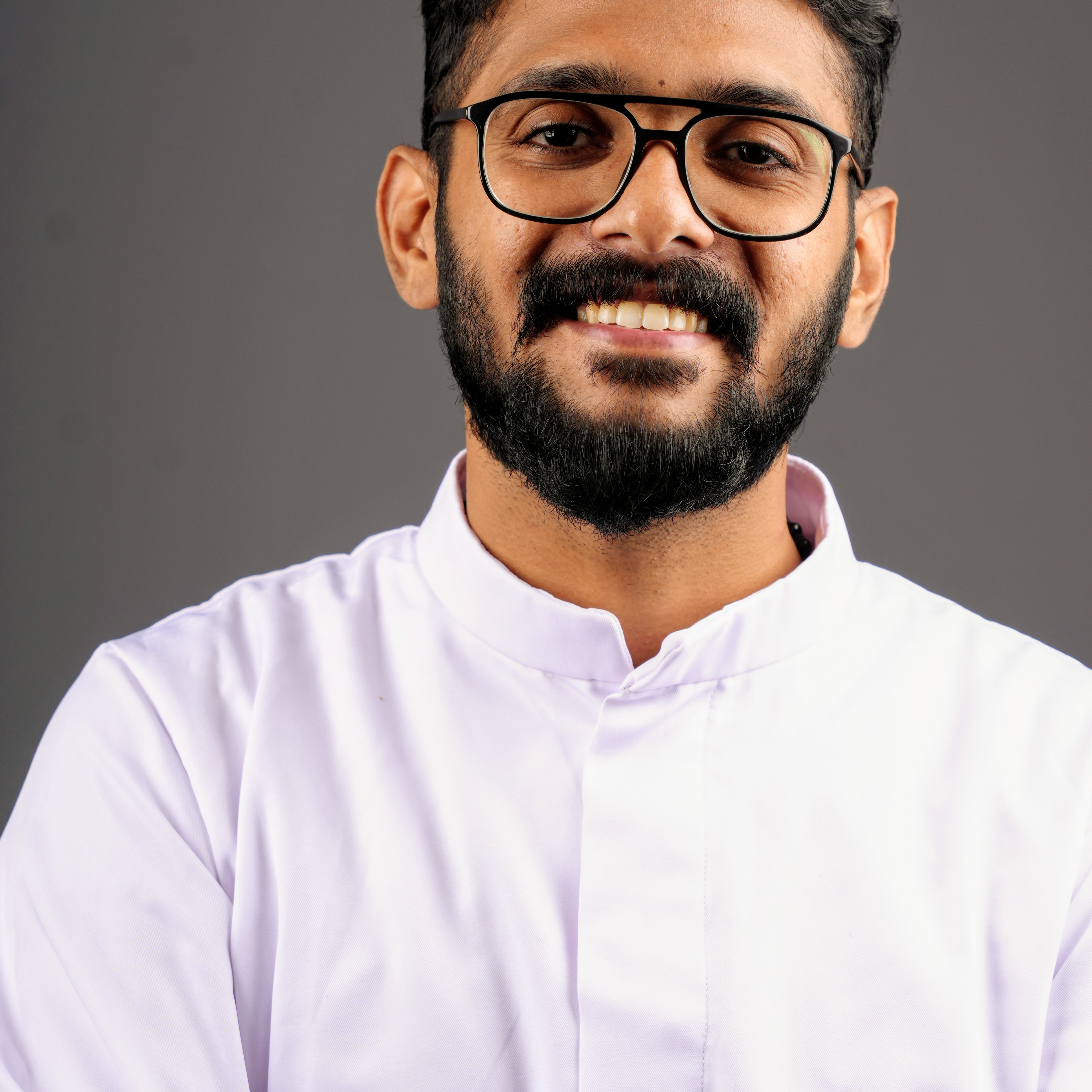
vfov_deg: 13.3
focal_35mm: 131
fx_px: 4675
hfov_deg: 13.3
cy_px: 448
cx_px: 657
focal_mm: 83
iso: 100
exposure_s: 1/160
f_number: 5.6
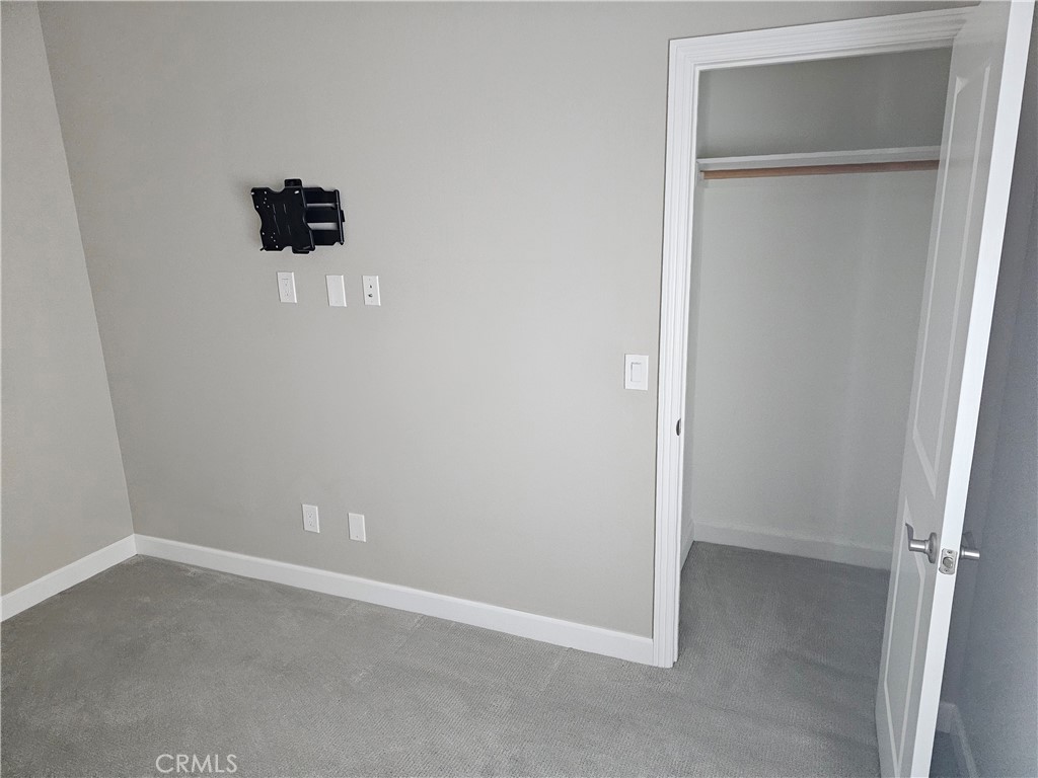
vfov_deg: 58.9
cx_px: 519
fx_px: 690
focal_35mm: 23
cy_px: 389
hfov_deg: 73.9
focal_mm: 6.3
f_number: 1.7
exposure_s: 1/240
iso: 1000
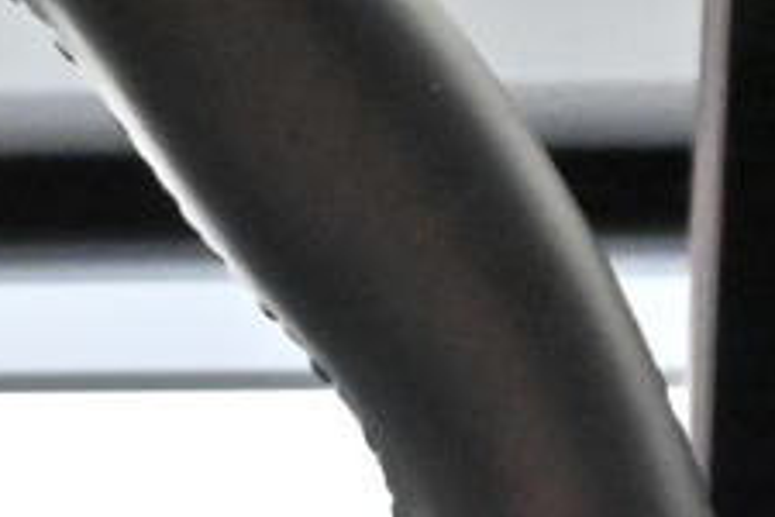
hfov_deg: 8.6
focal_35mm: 227
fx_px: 4878
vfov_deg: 5.9
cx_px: -816
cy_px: 1003
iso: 5000
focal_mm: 21
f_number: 5.6
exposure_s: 1/125
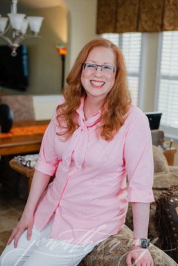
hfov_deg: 27.0
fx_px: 371
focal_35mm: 50
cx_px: 89
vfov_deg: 39.6
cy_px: 133
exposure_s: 1/40
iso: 100
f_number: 2.8
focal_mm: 50
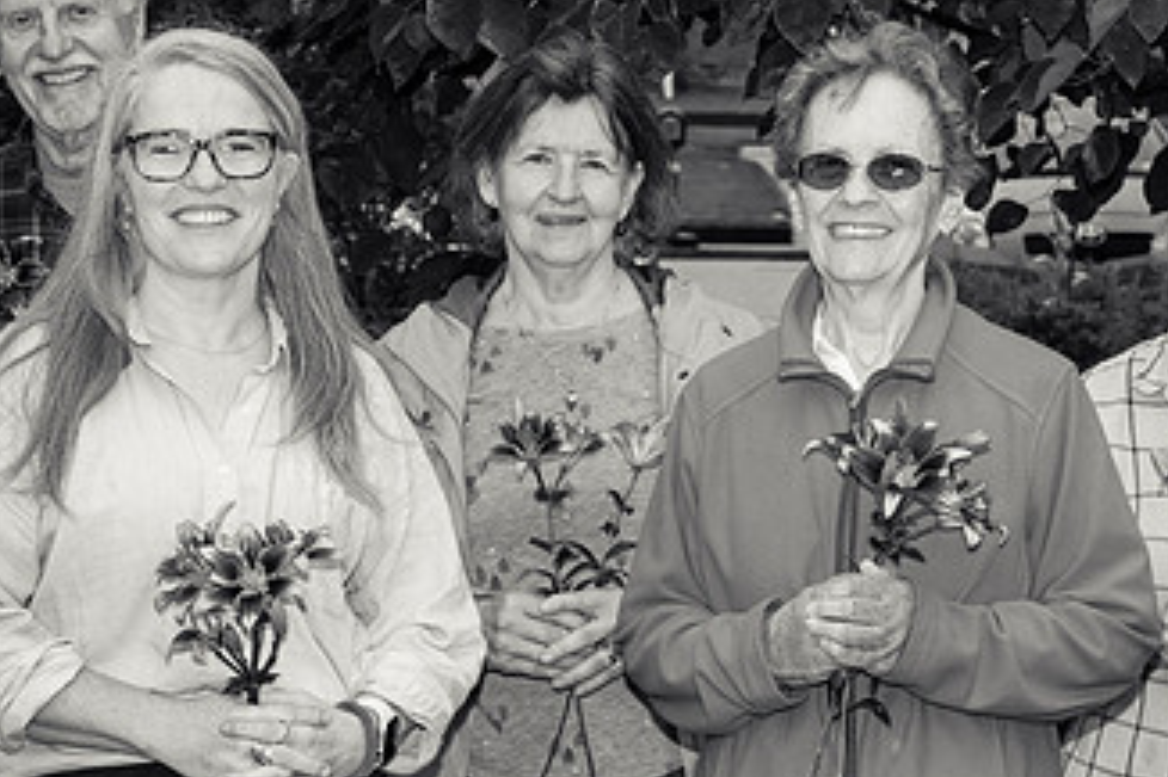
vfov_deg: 12.3
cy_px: 461
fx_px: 3599
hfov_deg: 18.4
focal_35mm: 111
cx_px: 709
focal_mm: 50
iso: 250
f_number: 7.1
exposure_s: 1/250
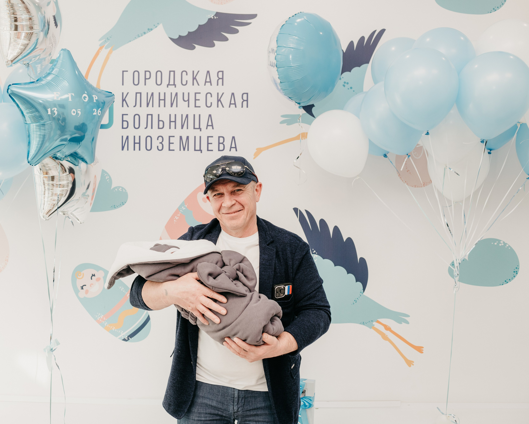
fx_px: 626
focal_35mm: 40
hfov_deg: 45.5
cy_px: 214
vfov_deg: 37.3
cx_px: 211
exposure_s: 1/160
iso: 320
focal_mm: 35
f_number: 4
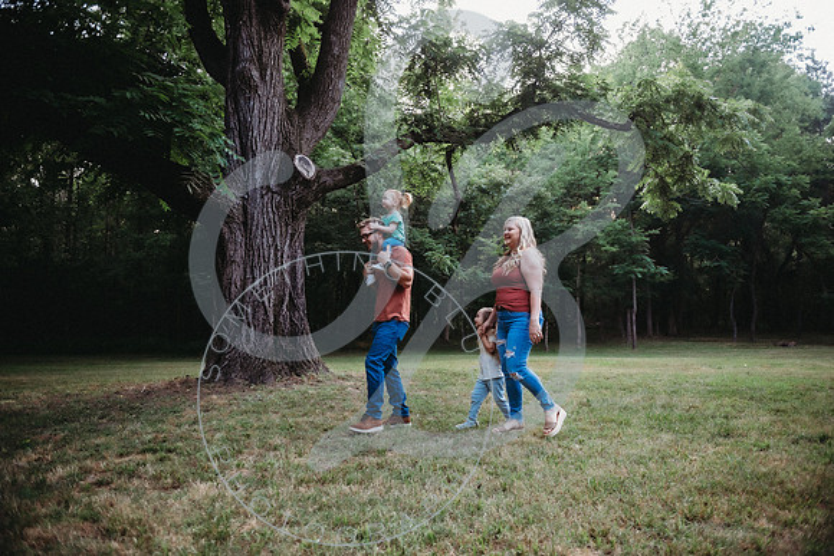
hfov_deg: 73.7
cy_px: 278
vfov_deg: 53.2
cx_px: 417
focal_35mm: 24
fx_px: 556
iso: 500
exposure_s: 1/400
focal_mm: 24
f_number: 2.8
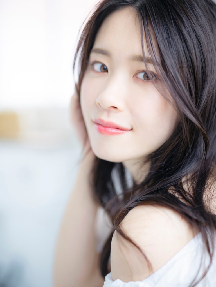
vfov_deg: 30.7
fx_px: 524
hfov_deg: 23.3
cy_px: 144
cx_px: 108
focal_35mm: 63
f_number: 2
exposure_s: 1/160
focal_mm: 80
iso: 500
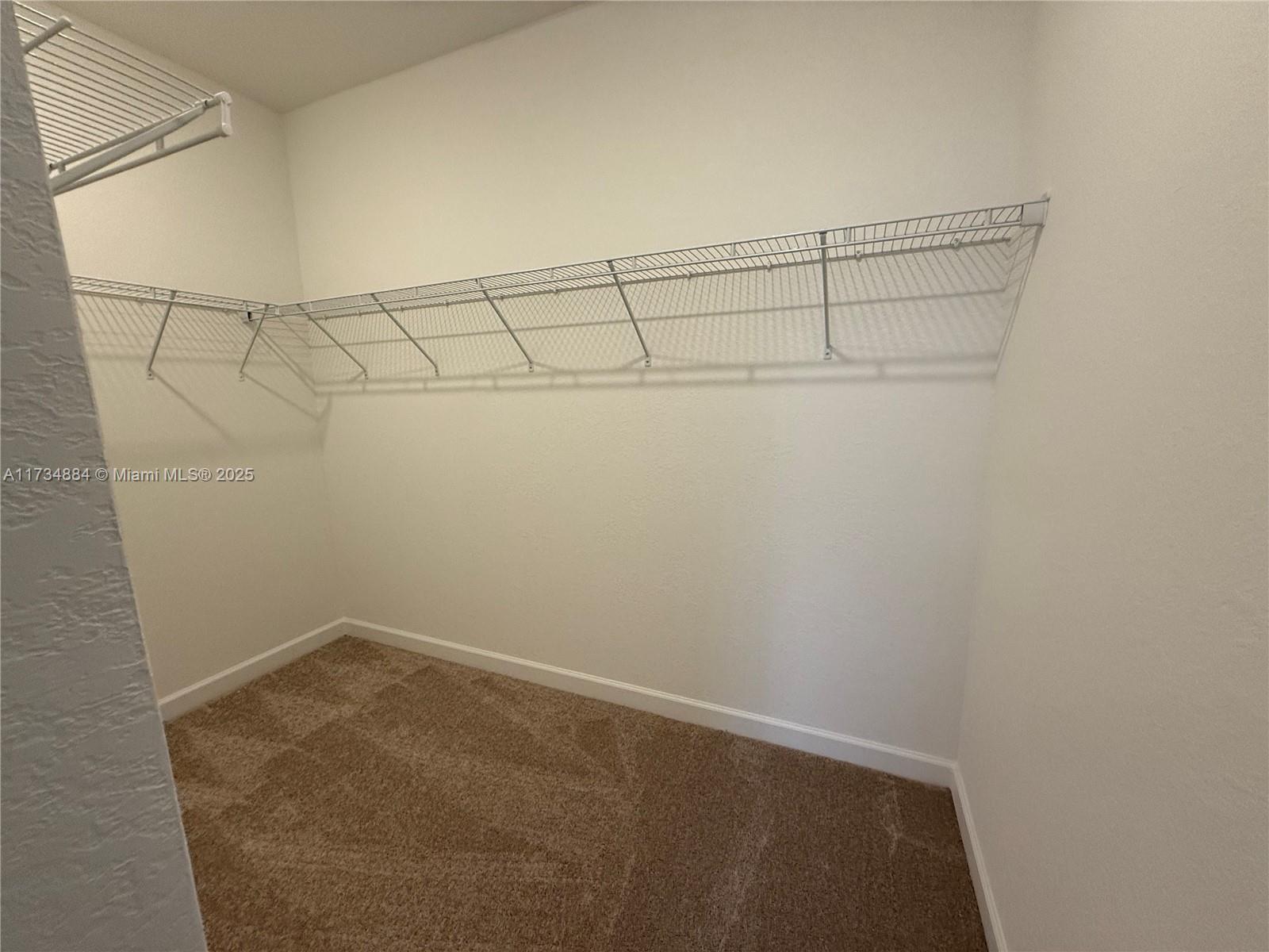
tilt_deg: -8.3
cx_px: 634
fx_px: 513
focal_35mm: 14
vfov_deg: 85.7
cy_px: 476
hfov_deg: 102.1
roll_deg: +0.6
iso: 200
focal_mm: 2.22
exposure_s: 1/120
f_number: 2.2
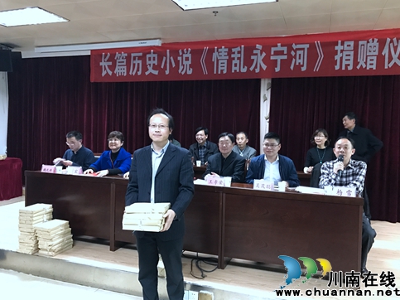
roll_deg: -1.5
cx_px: 205
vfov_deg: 48.2
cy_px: 147
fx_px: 335
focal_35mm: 29
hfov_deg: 61.7
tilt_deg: +0.4
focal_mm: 3.99
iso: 100
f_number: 1.8
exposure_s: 1/6
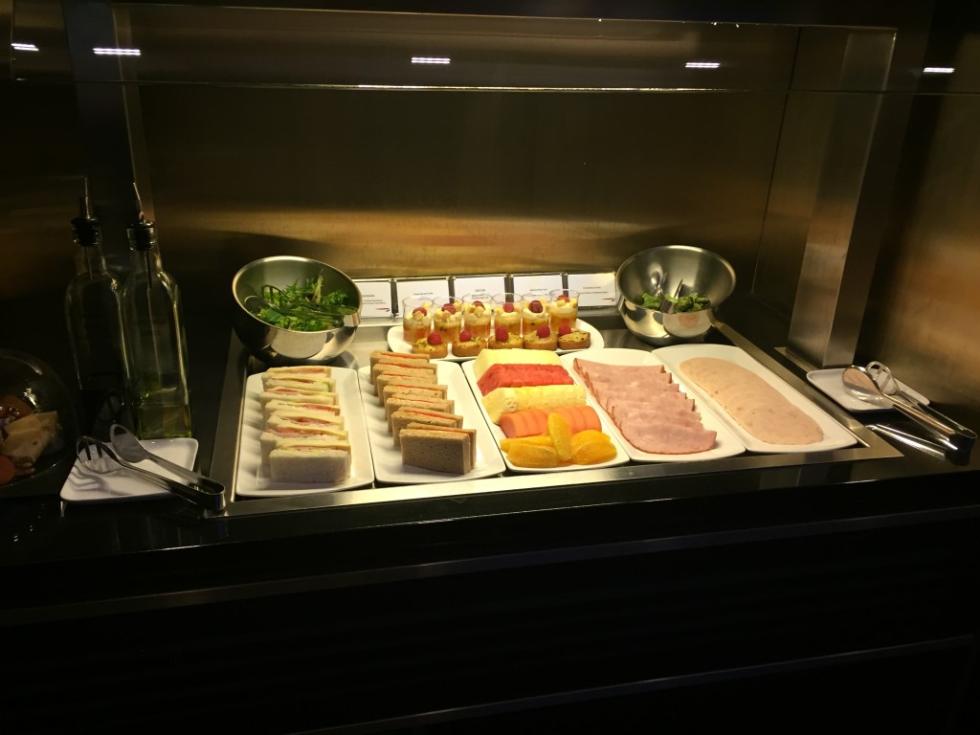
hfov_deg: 61.7
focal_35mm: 29
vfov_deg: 48.2
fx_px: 821
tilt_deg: -24.4
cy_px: 368
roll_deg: -0.3
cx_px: 490
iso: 125
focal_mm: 4.15
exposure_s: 1/33
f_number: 2.2
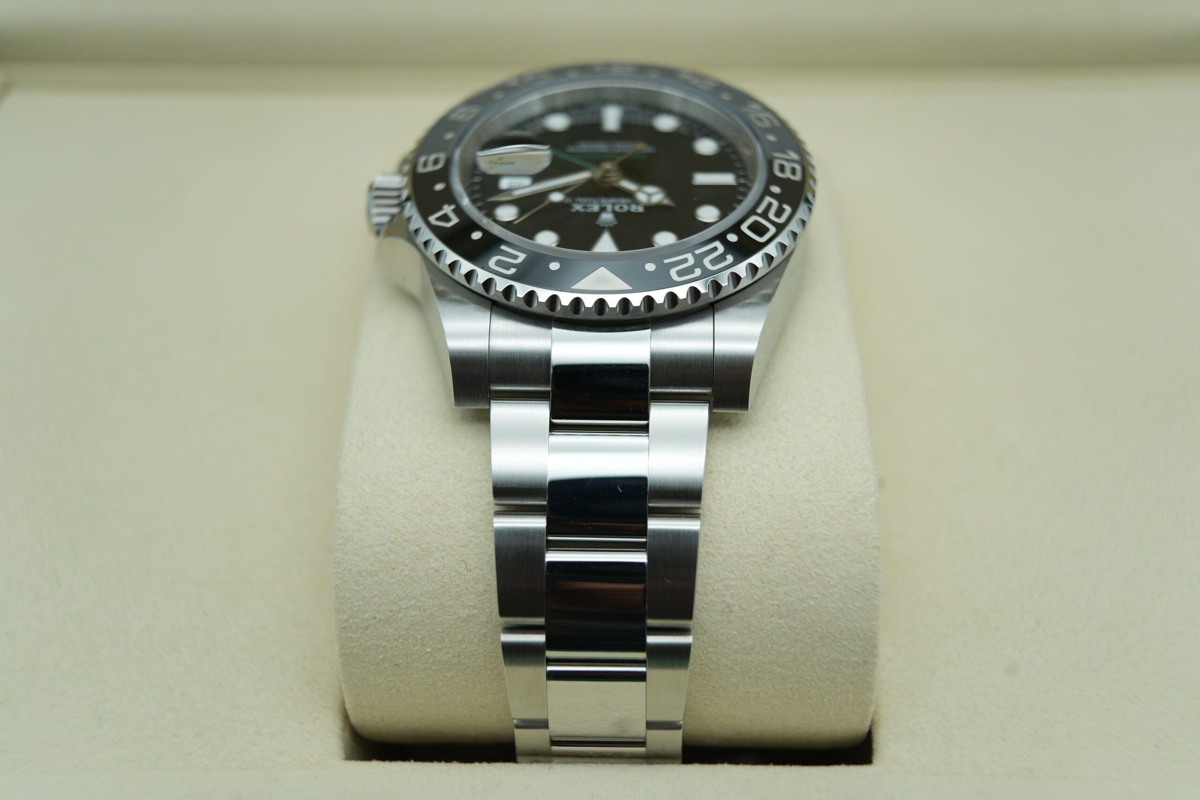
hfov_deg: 54.4
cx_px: 600
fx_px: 1167
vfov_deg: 37.9
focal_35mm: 35
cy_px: 400
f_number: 5
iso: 400
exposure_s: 1/250
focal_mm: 35
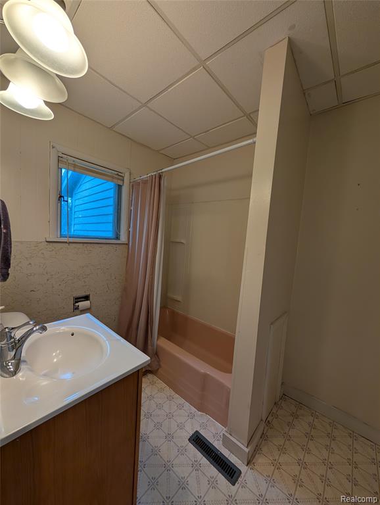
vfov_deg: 110.5
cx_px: 190
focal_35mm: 12
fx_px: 175
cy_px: 252
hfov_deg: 94.6
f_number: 1.7
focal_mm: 2.02
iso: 75
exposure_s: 1/60
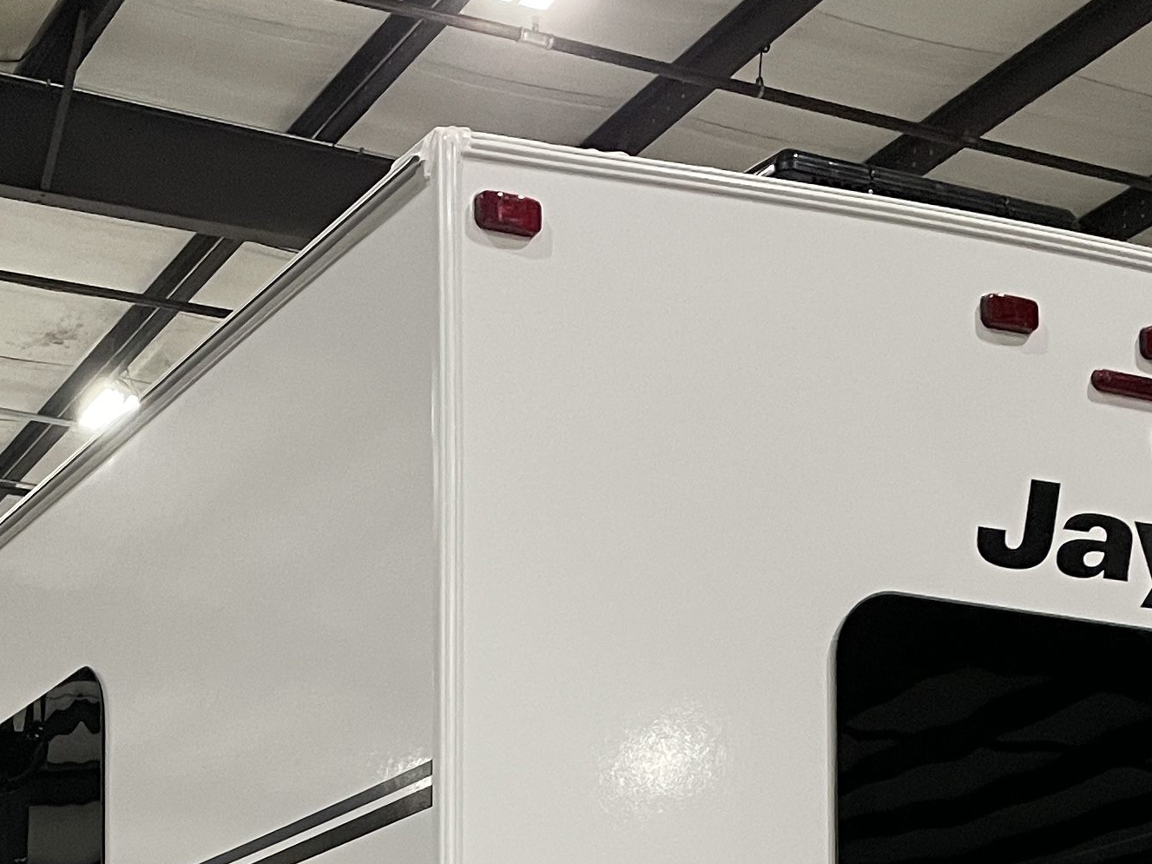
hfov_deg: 24.4
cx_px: 275
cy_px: 1223
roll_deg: -0.8
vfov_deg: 17.2
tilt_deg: +3.3
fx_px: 2629
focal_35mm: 79
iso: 250
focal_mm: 4.2
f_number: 1.6
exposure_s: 1/60
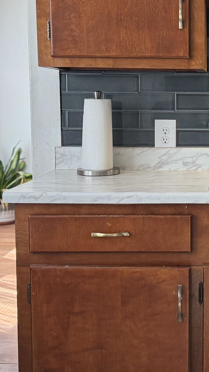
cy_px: 163
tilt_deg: -6.0
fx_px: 611
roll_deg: -0.5
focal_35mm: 62
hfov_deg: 18.7
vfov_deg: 33.8
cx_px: 224
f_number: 1.78
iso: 200
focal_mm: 6.76
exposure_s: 1/157
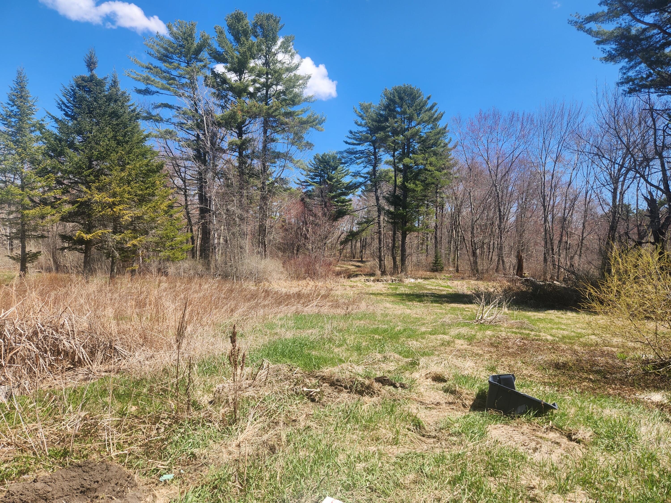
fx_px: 446
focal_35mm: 23
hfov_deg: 73.9
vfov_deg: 58.9
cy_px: 252
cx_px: 336
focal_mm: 5.4
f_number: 1.8
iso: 20
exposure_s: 1/989
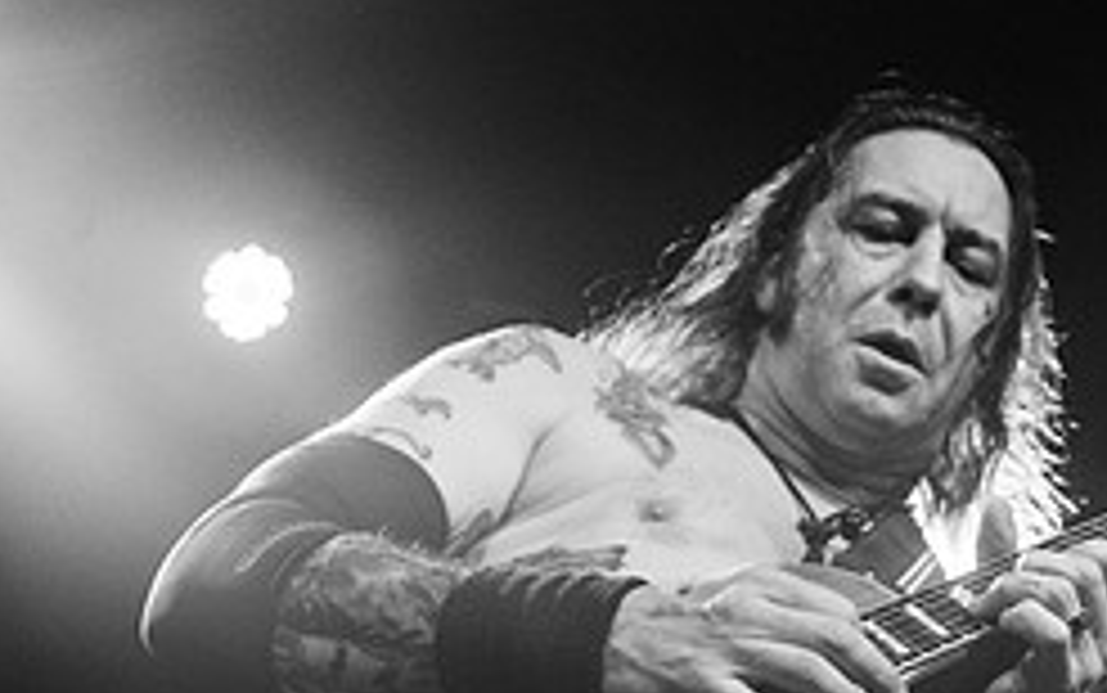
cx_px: 1076
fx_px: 3048
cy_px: 721
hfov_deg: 20.0
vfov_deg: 12.8
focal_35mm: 101
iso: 3200
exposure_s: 1/320
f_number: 3.2
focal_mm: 35
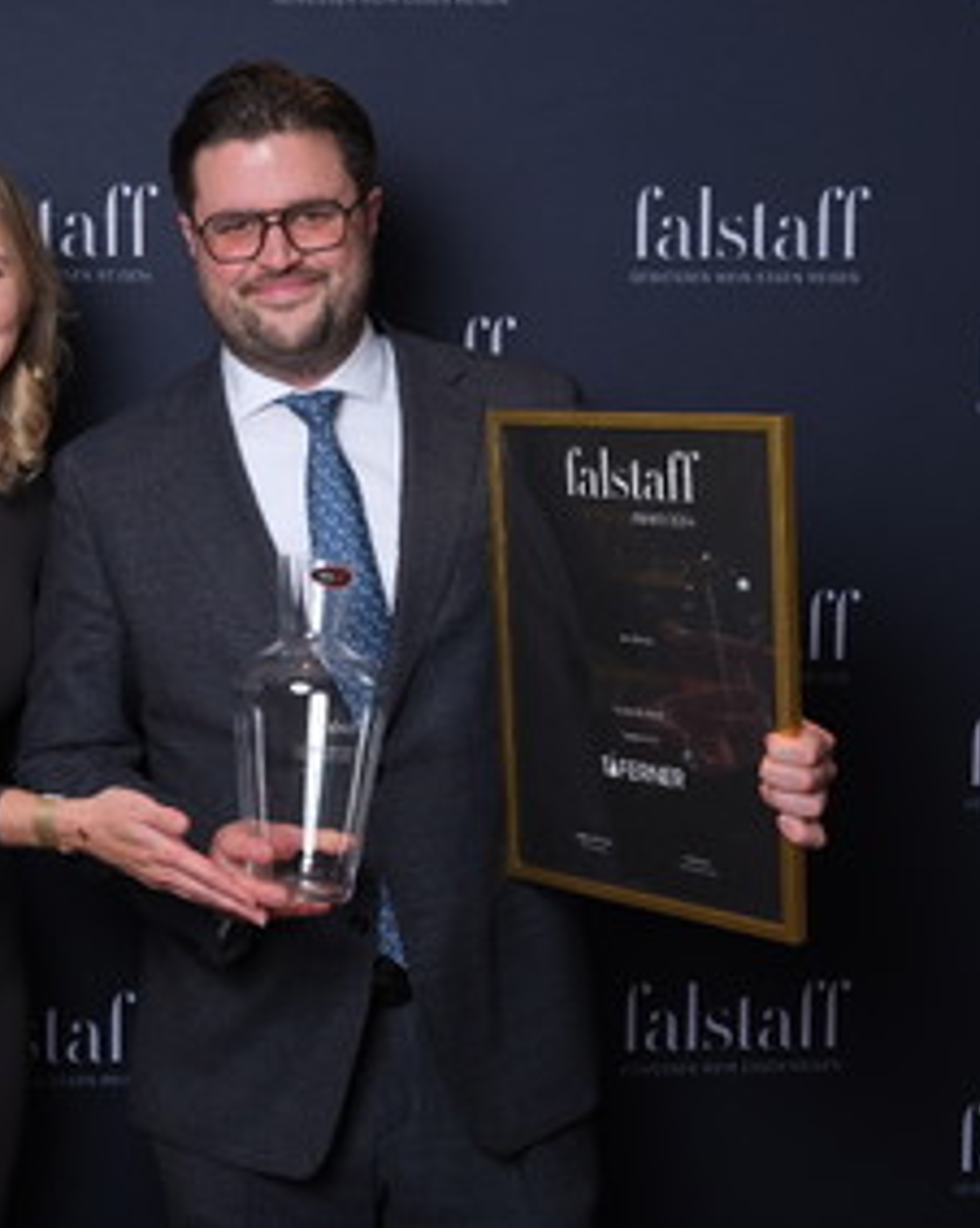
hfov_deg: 25.7
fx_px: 2105
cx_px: 169
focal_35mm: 58
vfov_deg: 32.4
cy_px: 514
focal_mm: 23
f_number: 4.5
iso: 400
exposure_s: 1/125
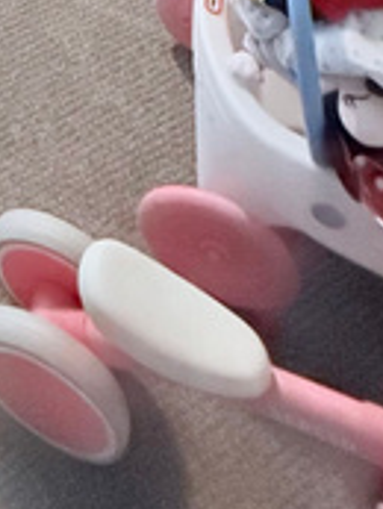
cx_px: -292
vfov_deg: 17.0
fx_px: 914
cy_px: -612
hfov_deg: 18.7
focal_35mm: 62
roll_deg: +3.2
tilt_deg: -20.4
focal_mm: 2.22
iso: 1000
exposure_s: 1/60
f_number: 2.2
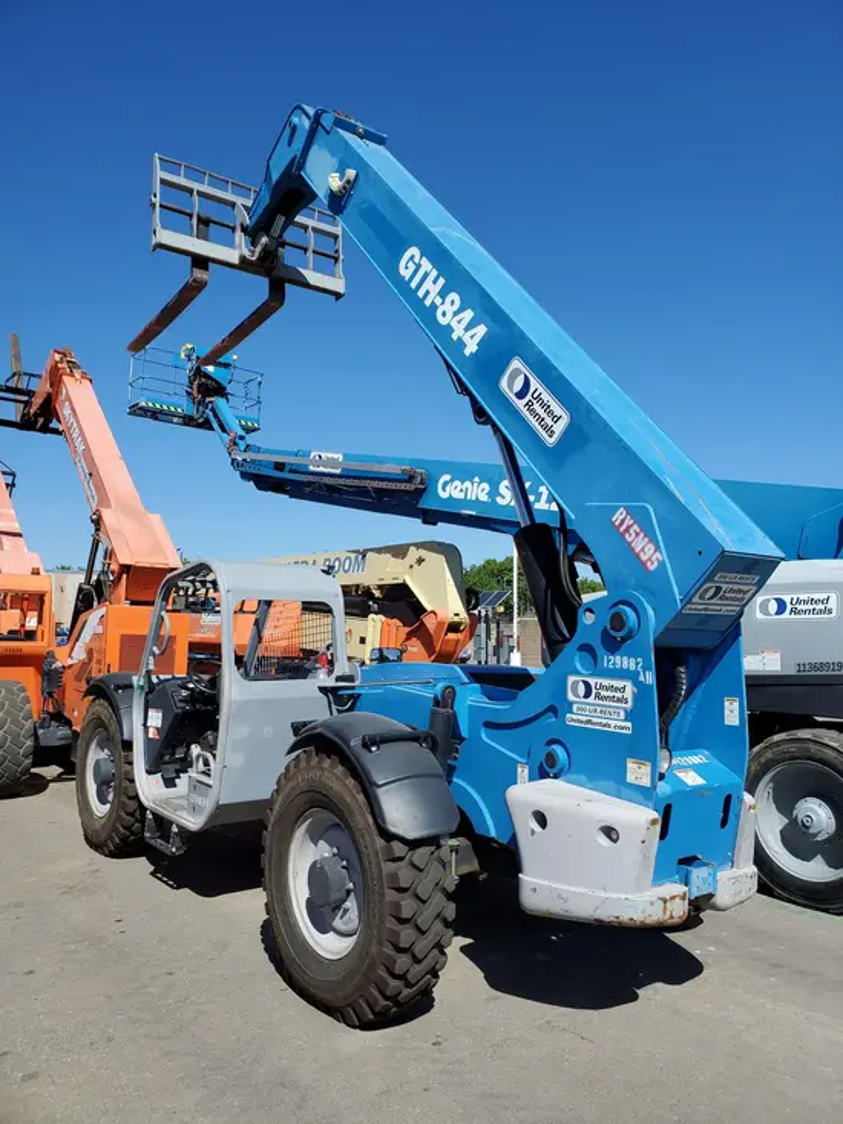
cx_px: 422
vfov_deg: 67.3
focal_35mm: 26
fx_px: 844
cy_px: 562
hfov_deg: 53.1
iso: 50
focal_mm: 4.3
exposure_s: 1/1854
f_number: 2.4
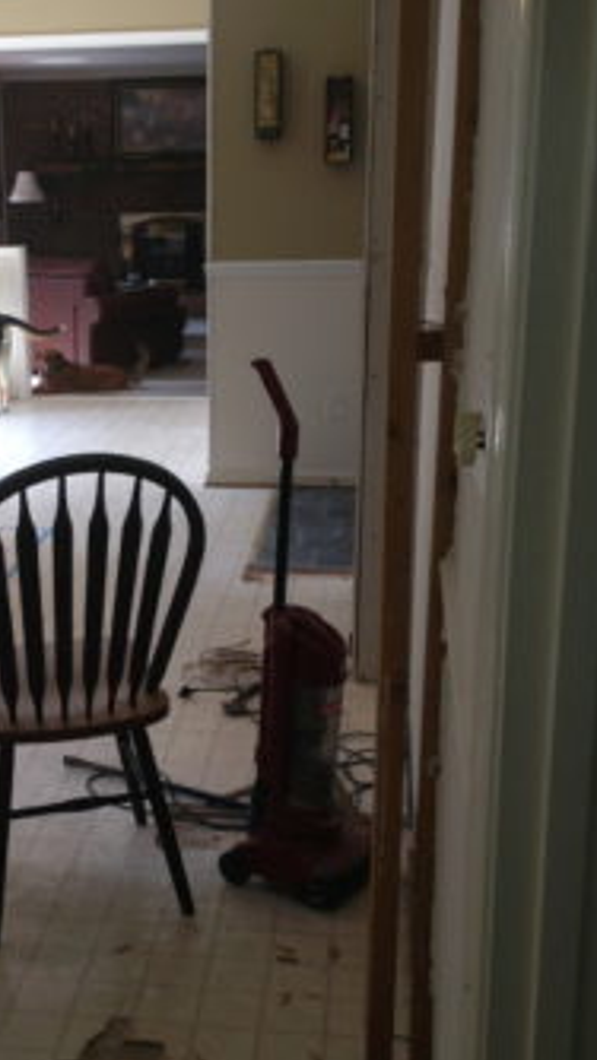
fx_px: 1603
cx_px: 110
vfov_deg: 36.5
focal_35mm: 57
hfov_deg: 20.8
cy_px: 609
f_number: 2.4
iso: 50
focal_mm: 4.28
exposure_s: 1/60
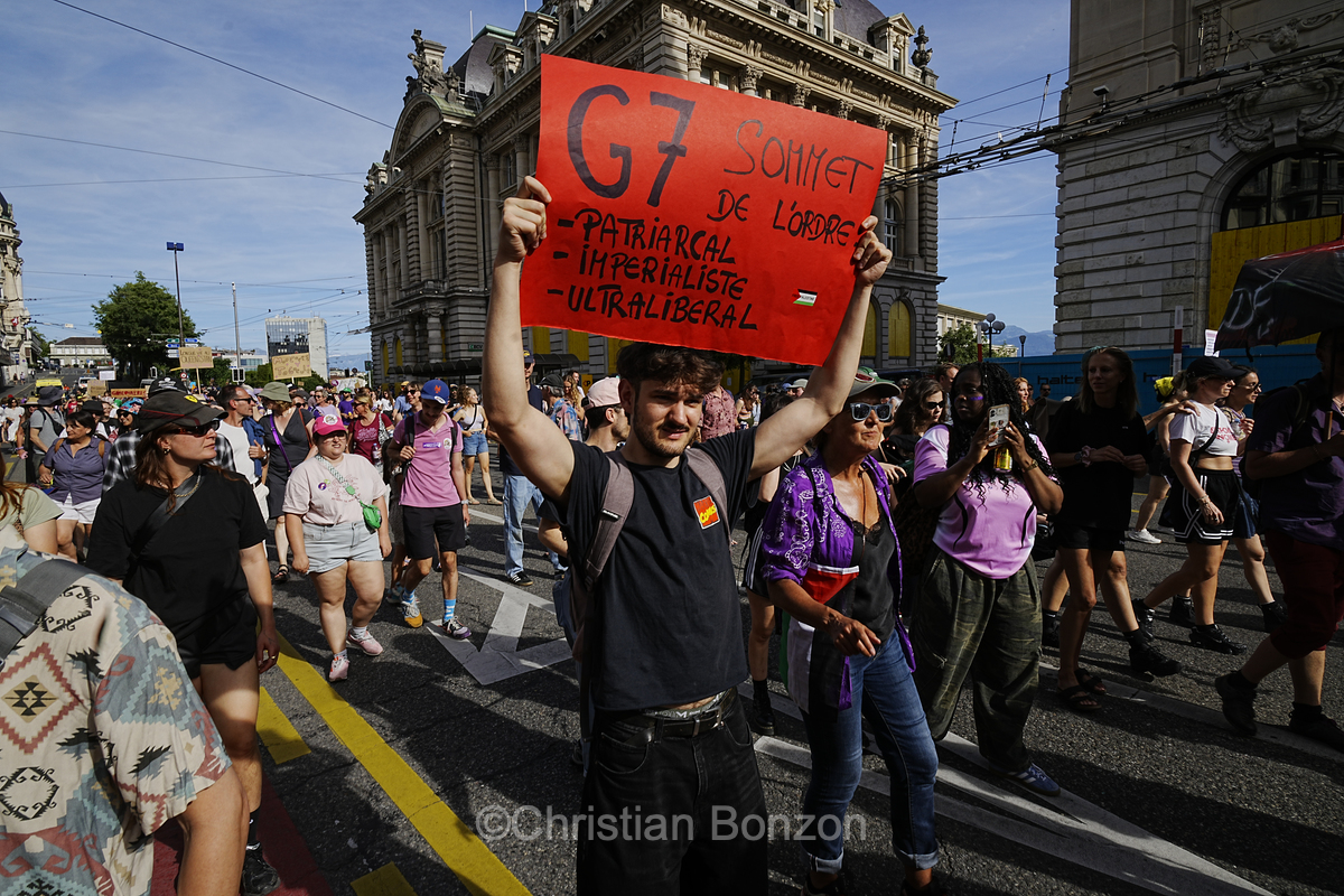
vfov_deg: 61.9
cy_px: 448
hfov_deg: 84.0
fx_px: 747
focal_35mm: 20
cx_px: 672
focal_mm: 20
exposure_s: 1/200
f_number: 13
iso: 100
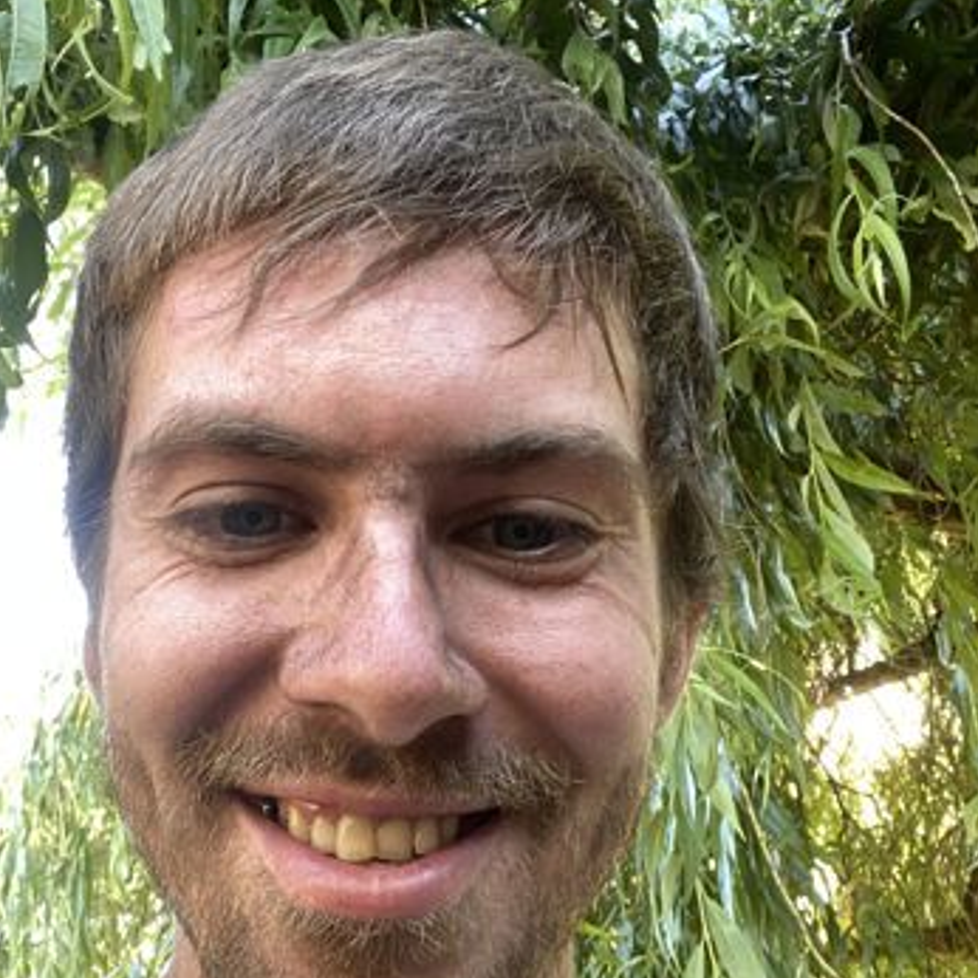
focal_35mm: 45
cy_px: 708
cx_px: 390
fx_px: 1438
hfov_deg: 37.4
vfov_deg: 36.8
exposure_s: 1/66
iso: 100
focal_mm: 2.71
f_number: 2.2
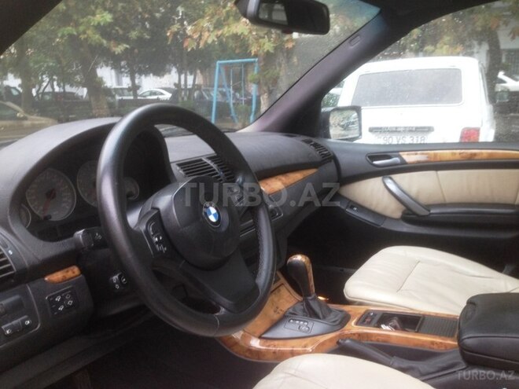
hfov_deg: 55.4
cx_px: 260
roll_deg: +1.1
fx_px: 495
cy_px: 194
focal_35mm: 33
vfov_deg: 42.9
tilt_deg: -12.4
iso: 64
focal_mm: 4.12
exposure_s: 1/20
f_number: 2.4
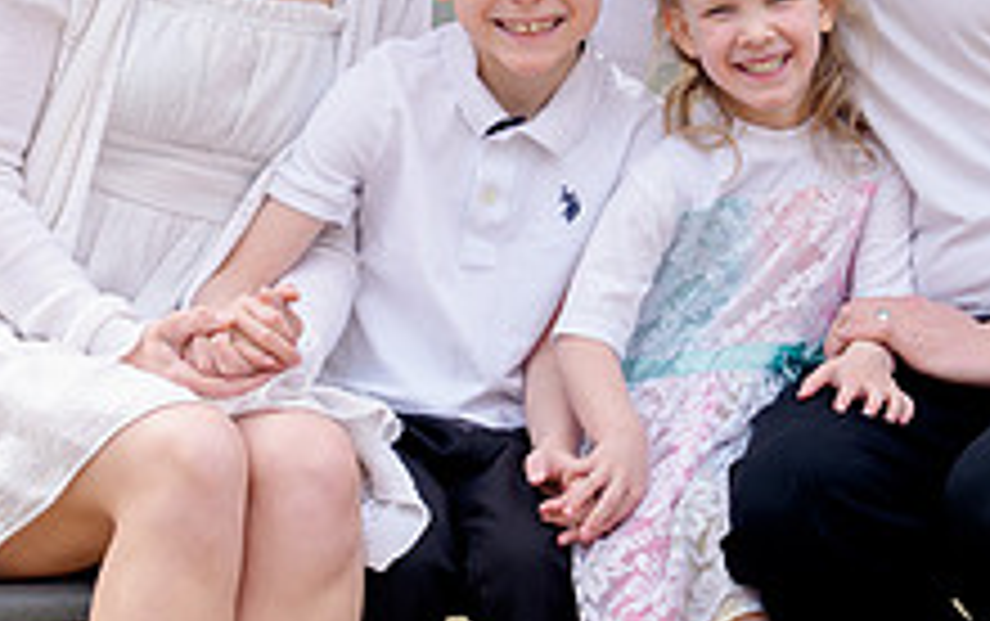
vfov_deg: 3.6
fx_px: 9858
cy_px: 218
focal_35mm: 365
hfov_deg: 5.7
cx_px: 612
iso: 100
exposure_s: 1/2500
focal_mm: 136
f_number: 2
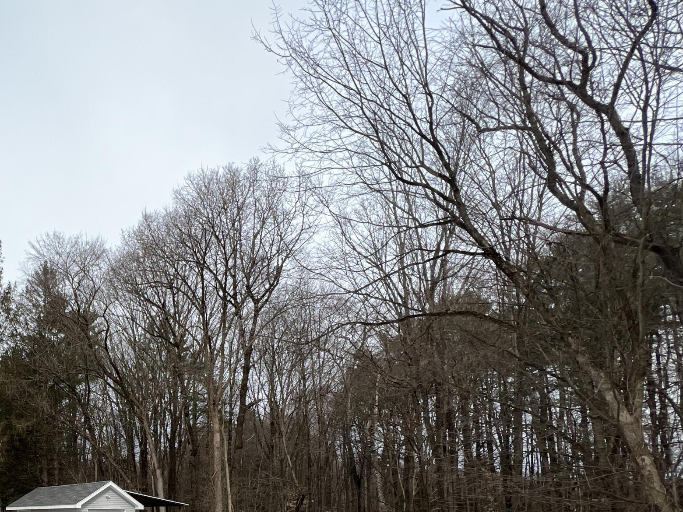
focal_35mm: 25
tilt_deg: +5.8
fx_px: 493
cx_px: 84
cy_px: 468
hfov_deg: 60.2
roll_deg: +0.2
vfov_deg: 48.6
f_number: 1.8
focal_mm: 1.57
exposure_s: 1/840
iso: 32
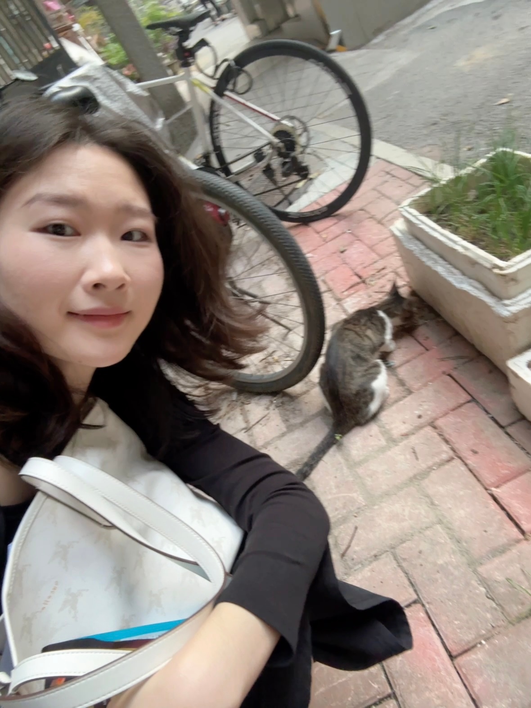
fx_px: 470
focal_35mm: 23
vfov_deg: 73.9
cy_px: 354
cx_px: 266
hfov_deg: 58.9
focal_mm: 2.69
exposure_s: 1/30
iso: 400
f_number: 1.9
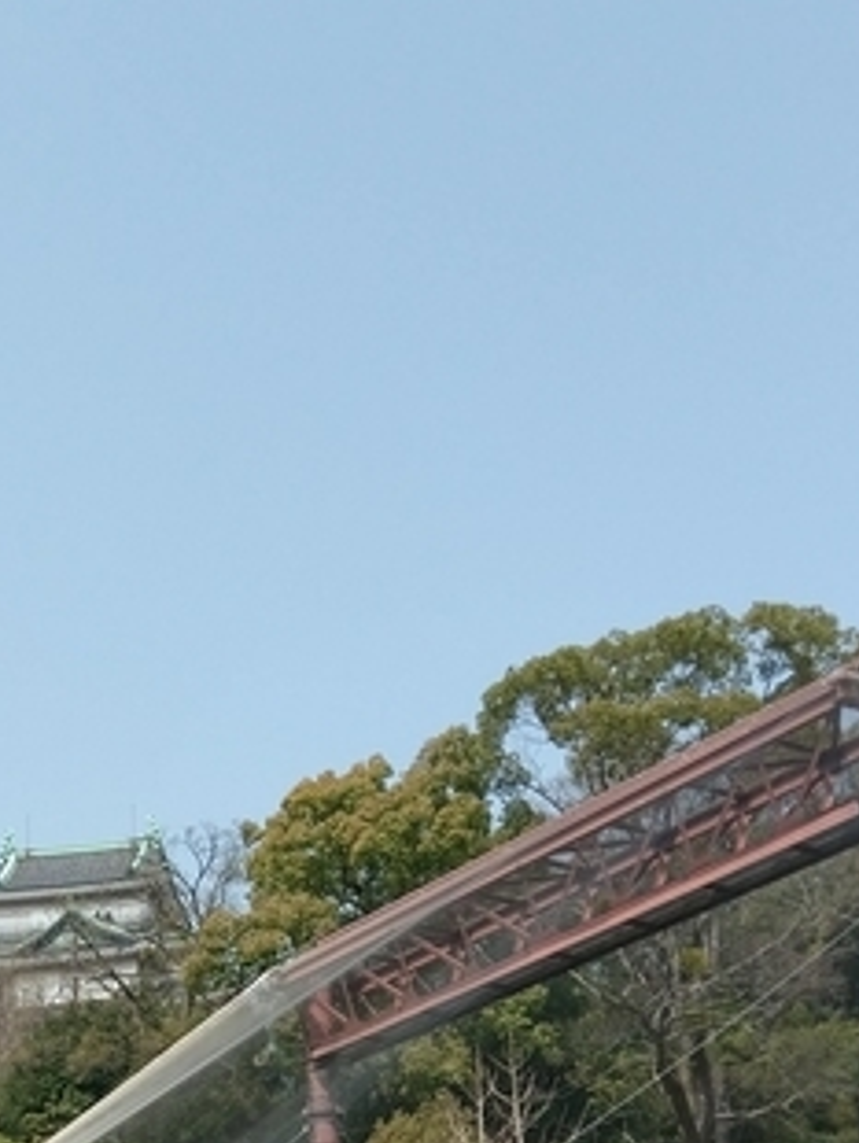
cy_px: 1110
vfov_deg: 27.5
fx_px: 2214
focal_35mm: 67
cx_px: 111
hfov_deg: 21.5
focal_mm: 4.58
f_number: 1.8
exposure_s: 1/2341
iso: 100
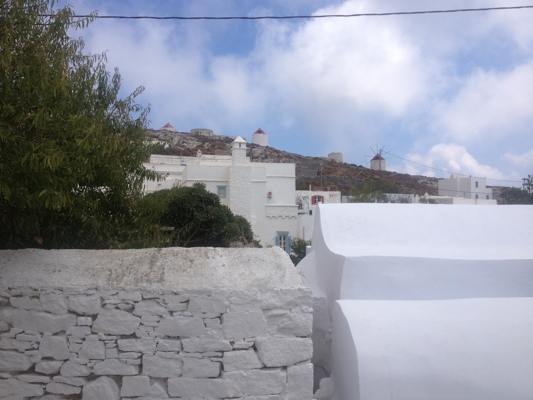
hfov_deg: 52.6
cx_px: 266
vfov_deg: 40.7
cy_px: 200
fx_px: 539
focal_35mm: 35
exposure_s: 1/2513
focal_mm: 4.28
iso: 50
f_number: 2.4
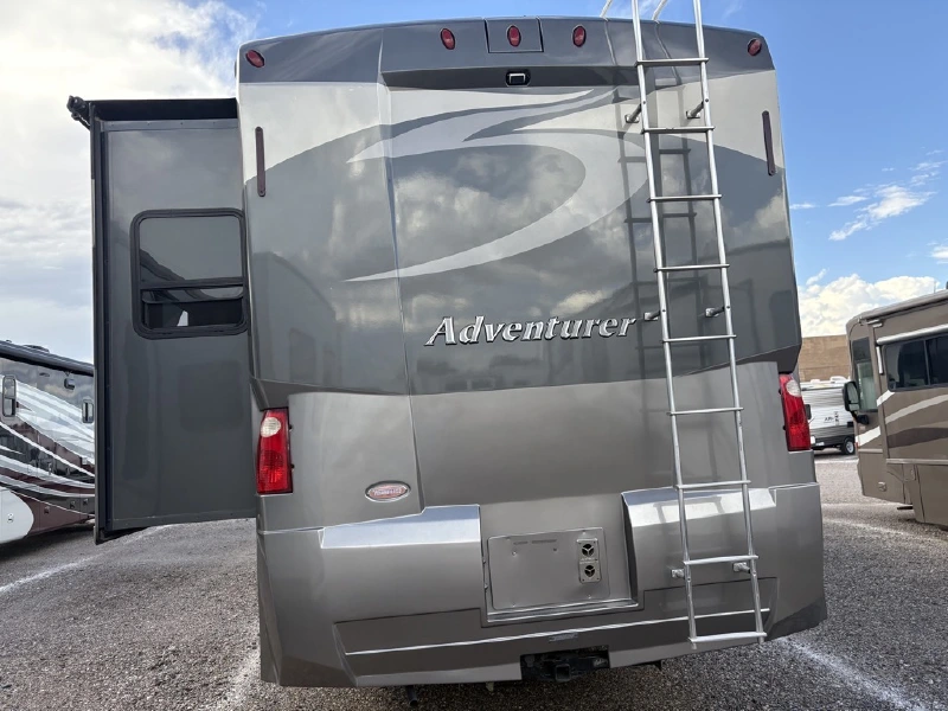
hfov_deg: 67.3
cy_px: 356
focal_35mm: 26
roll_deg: +2.9
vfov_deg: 53.1
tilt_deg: +6.8
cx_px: 474
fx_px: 712
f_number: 1.6
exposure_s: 1/987
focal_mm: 5.96
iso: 64
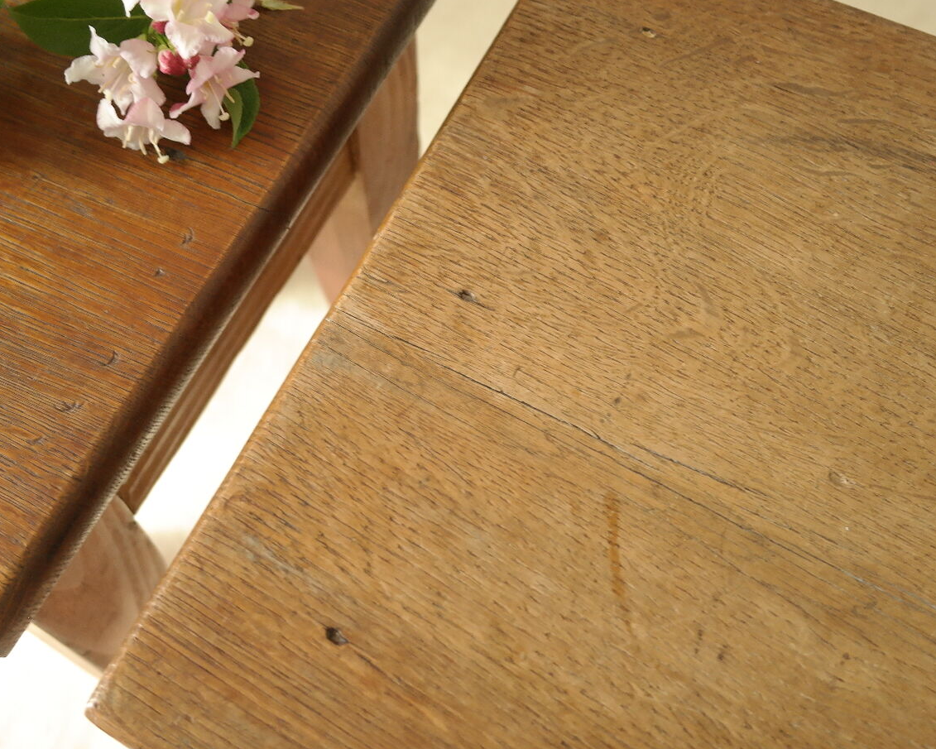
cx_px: 391
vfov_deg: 34.9
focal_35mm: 43
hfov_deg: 42.8
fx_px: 1191
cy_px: 406
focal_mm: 20
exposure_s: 1/25
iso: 800
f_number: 5.6
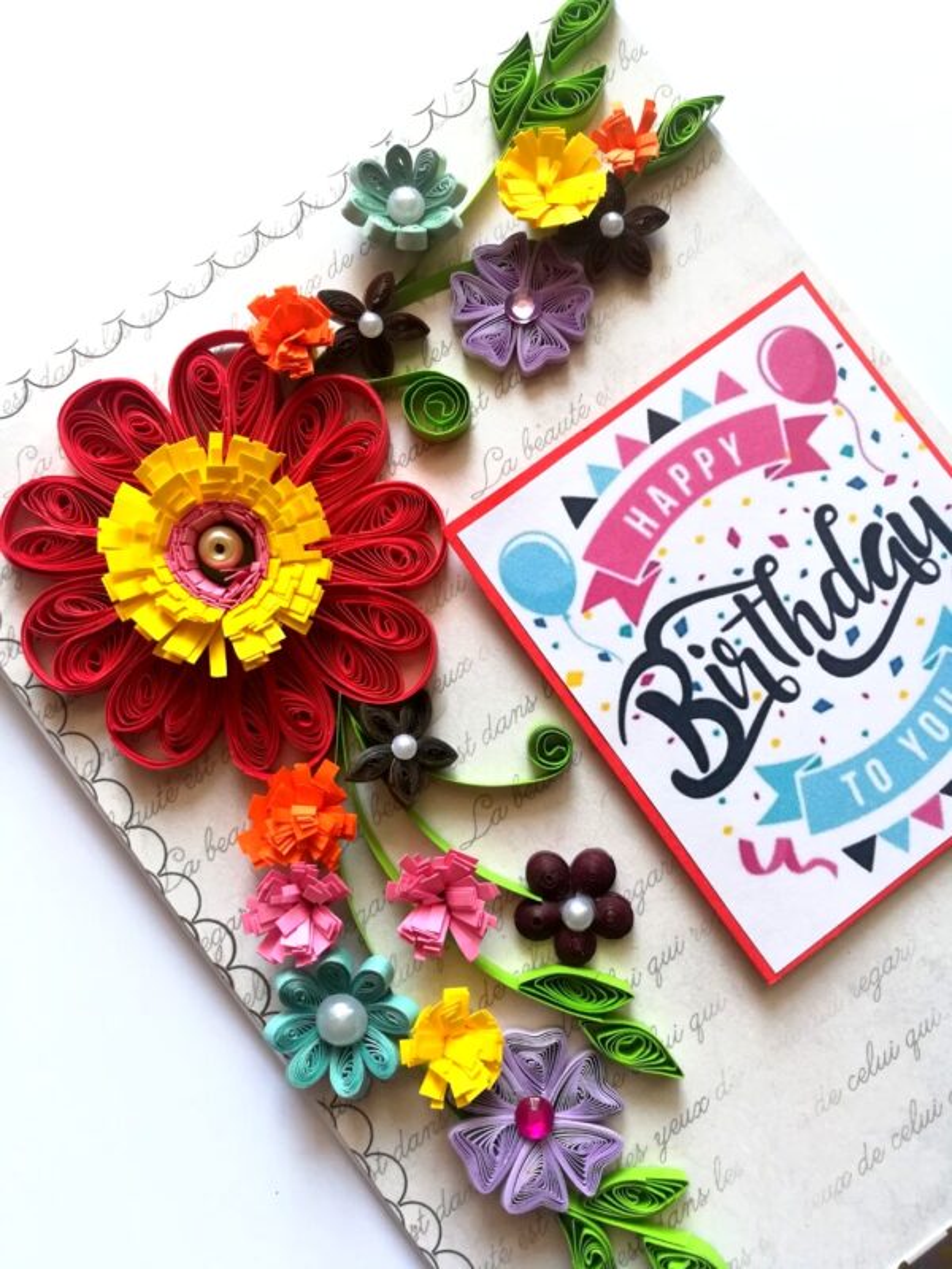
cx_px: 476
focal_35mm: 26
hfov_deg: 53.1
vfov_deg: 67.3
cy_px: 634
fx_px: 953
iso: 100
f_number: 2.2
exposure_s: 1/100
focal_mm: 3.83
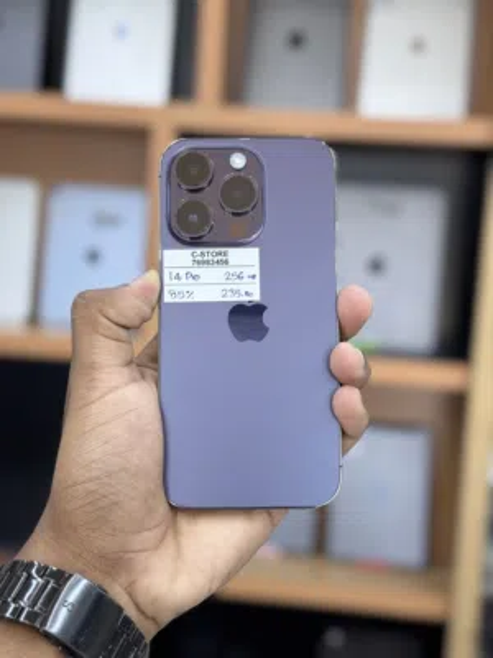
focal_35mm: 48
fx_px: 911
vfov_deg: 39.7
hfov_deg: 30.3
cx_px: 246
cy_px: 329
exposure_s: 1/261
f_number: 1.78
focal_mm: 6.76
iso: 64
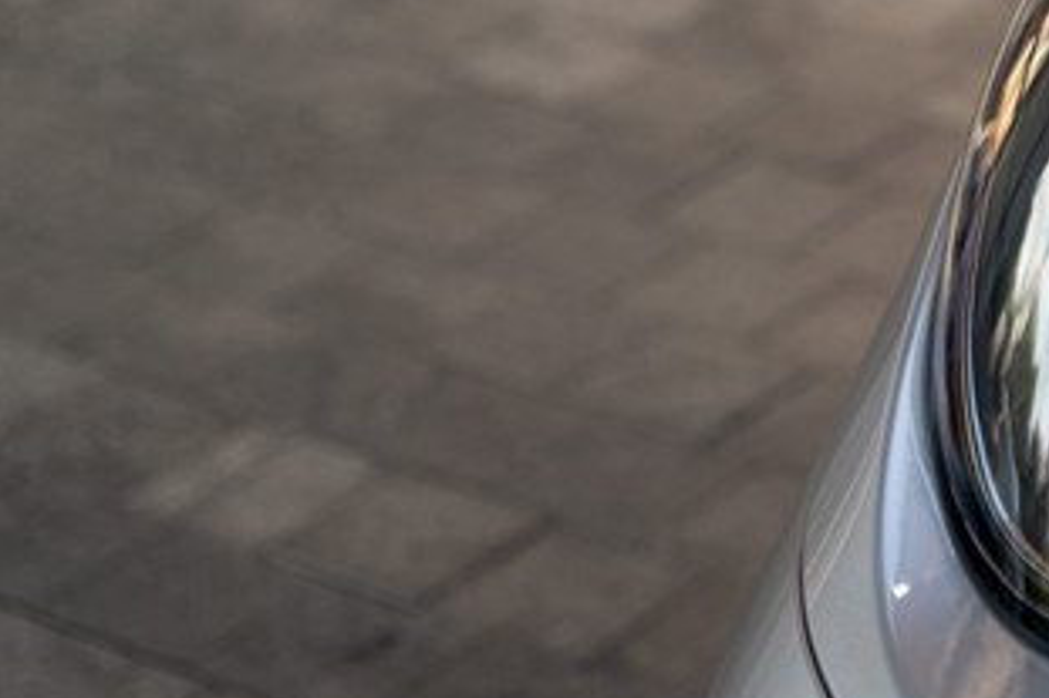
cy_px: 209
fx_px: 4077
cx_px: 1238
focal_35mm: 140
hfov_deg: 14.2
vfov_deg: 9.8
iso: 250
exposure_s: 1/250
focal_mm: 56.7
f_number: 2.8
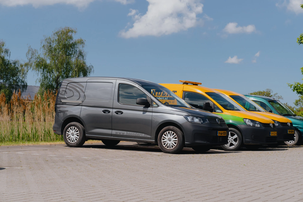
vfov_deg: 19.5
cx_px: 152
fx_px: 589
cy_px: 101
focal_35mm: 70
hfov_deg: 28.8
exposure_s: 1/1250
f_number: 6.3
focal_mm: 70
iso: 250
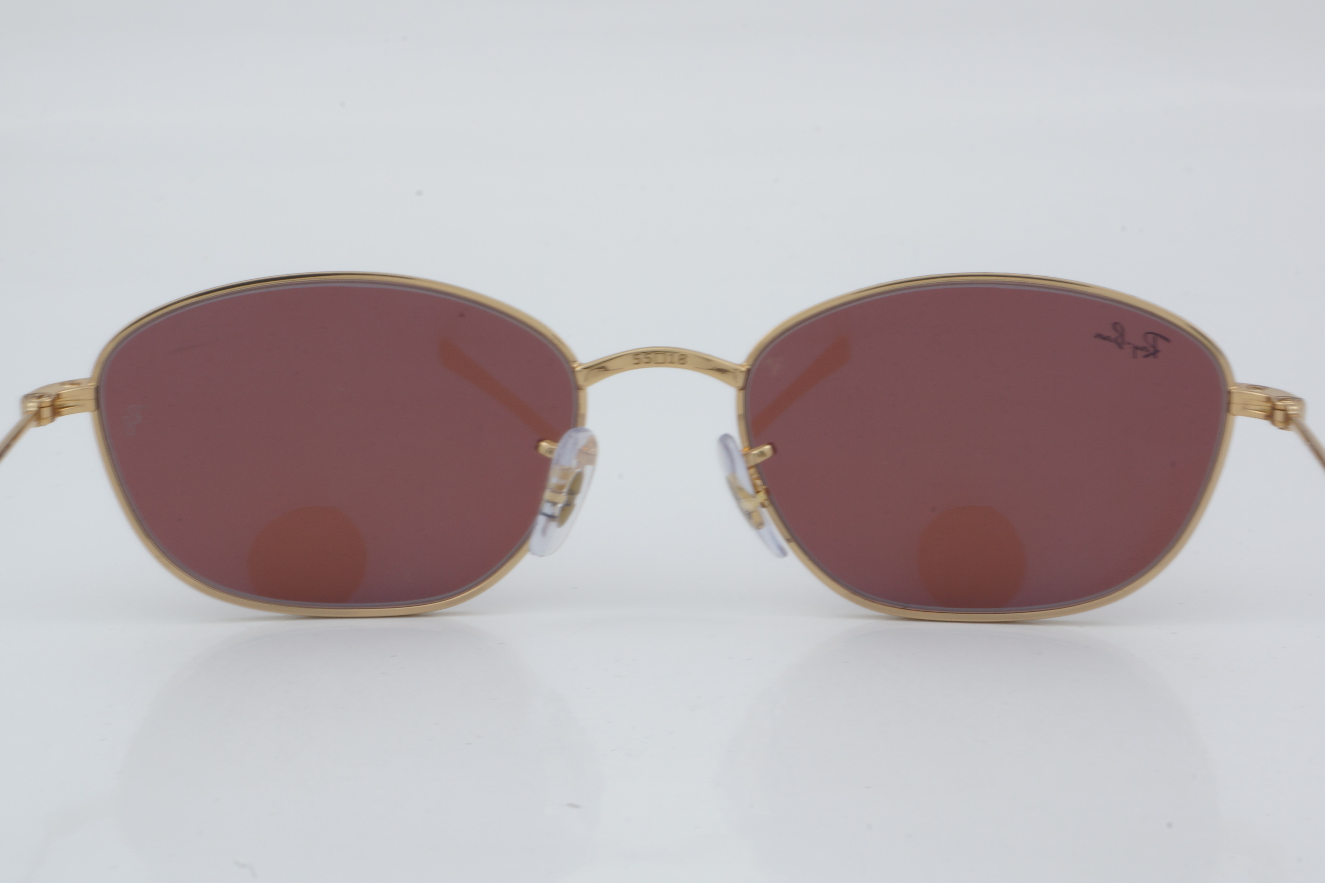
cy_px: 442
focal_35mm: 82
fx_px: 3036
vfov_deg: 16.6
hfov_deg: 24.6
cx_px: 662
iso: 100
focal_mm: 55
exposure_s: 1/4
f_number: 29
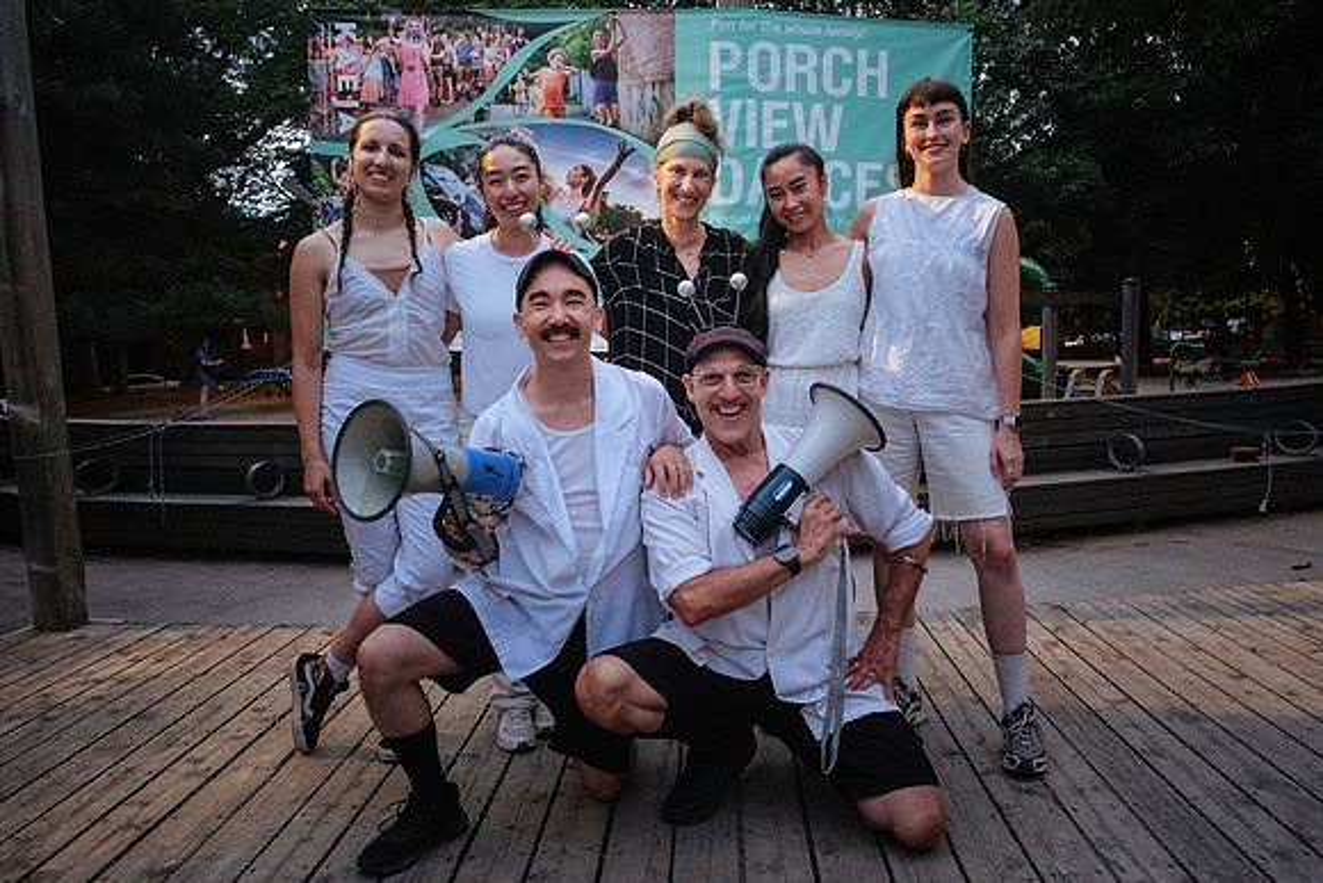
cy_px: 444
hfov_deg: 61.0
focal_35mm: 30
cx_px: 730
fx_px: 1121
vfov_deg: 43.0
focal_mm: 16.5
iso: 1600
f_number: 4
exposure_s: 1/60
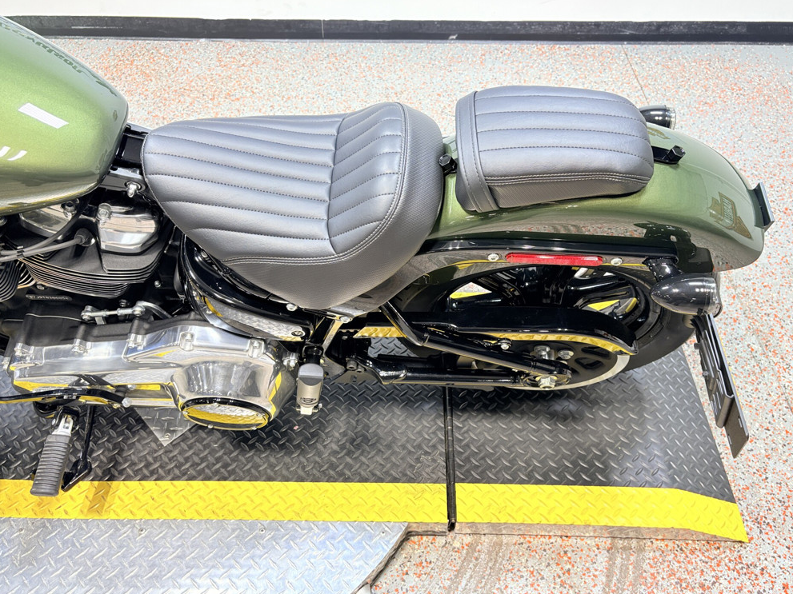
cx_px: 400
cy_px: 277
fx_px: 641
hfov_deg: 63.4
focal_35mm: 28
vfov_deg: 49.7
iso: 100
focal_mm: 5.96
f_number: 1.6
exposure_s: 1/120
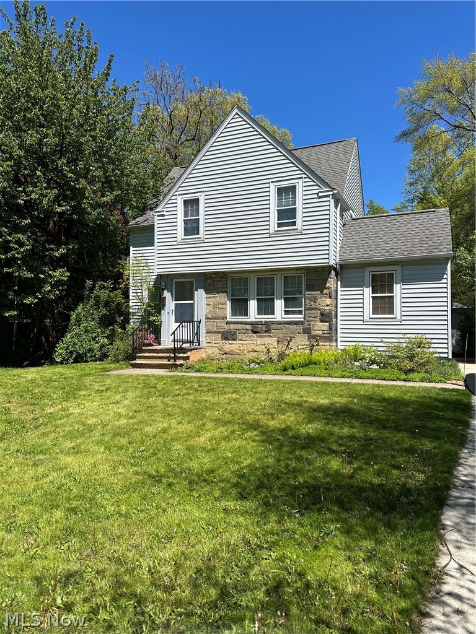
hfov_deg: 56.8
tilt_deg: +2.0
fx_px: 440
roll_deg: -0.2
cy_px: 317
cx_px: 238
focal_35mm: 24
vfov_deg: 71.6
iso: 80
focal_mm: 6.86
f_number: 1.78
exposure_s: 1/4016
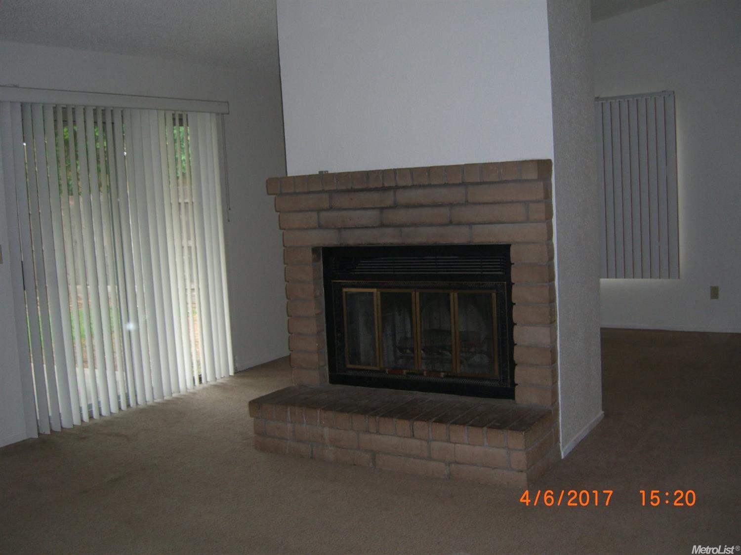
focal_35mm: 38
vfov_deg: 37.7
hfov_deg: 49.0
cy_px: 278
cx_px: 370
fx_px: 813
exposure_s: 1/60
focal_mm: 7.9
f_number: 2.8
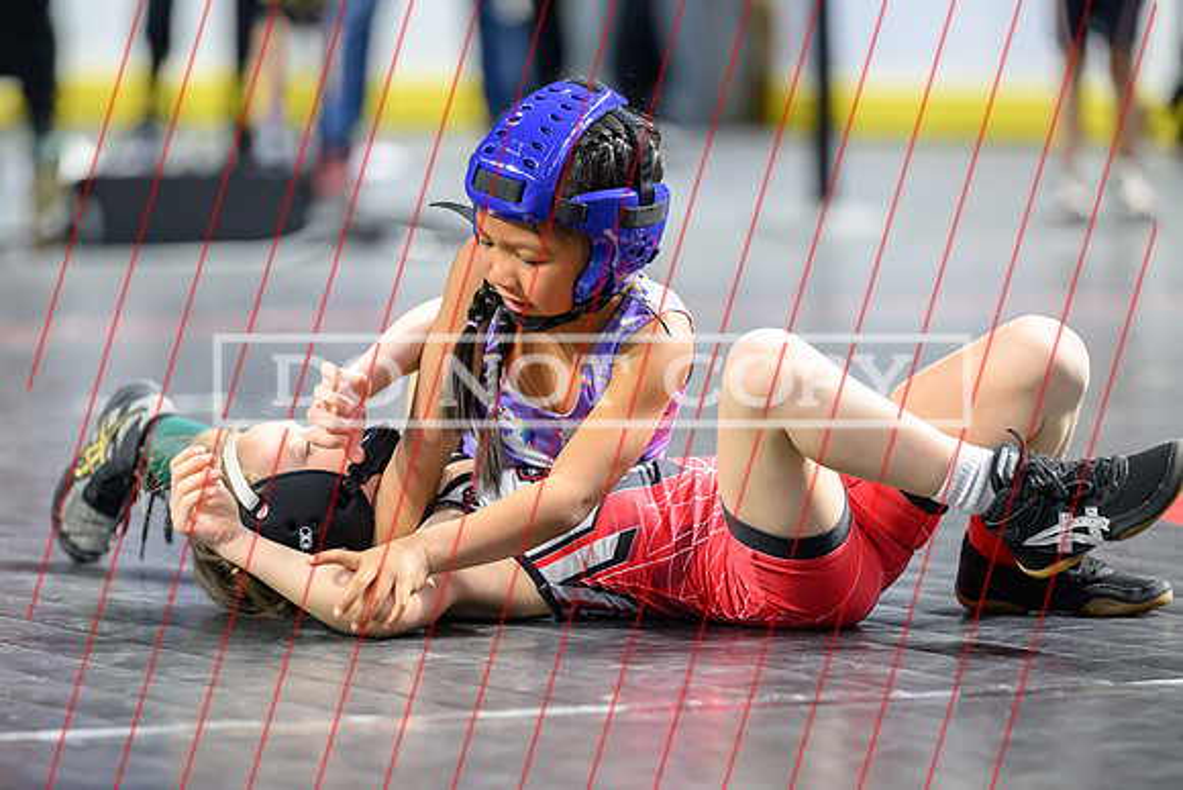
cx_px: 479
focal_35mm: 240
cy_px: 517
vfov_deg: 5.7
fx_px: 7883
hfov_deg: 8.6
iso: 6400
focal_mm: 180
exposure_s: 1/640
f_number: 2.8
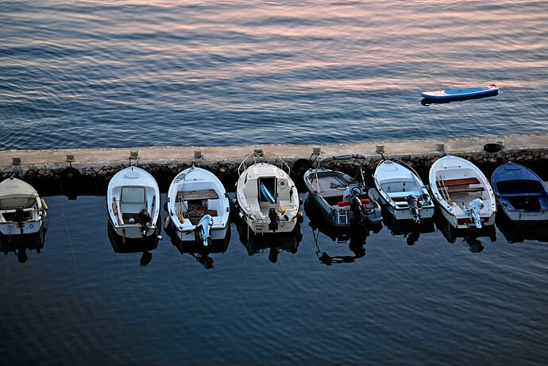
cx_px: 274
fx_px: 1645
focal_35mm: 108
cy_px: 183
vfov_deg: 12.7
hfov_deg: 18.9
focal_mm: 72
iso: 100
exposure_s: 1/25
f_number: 4.5
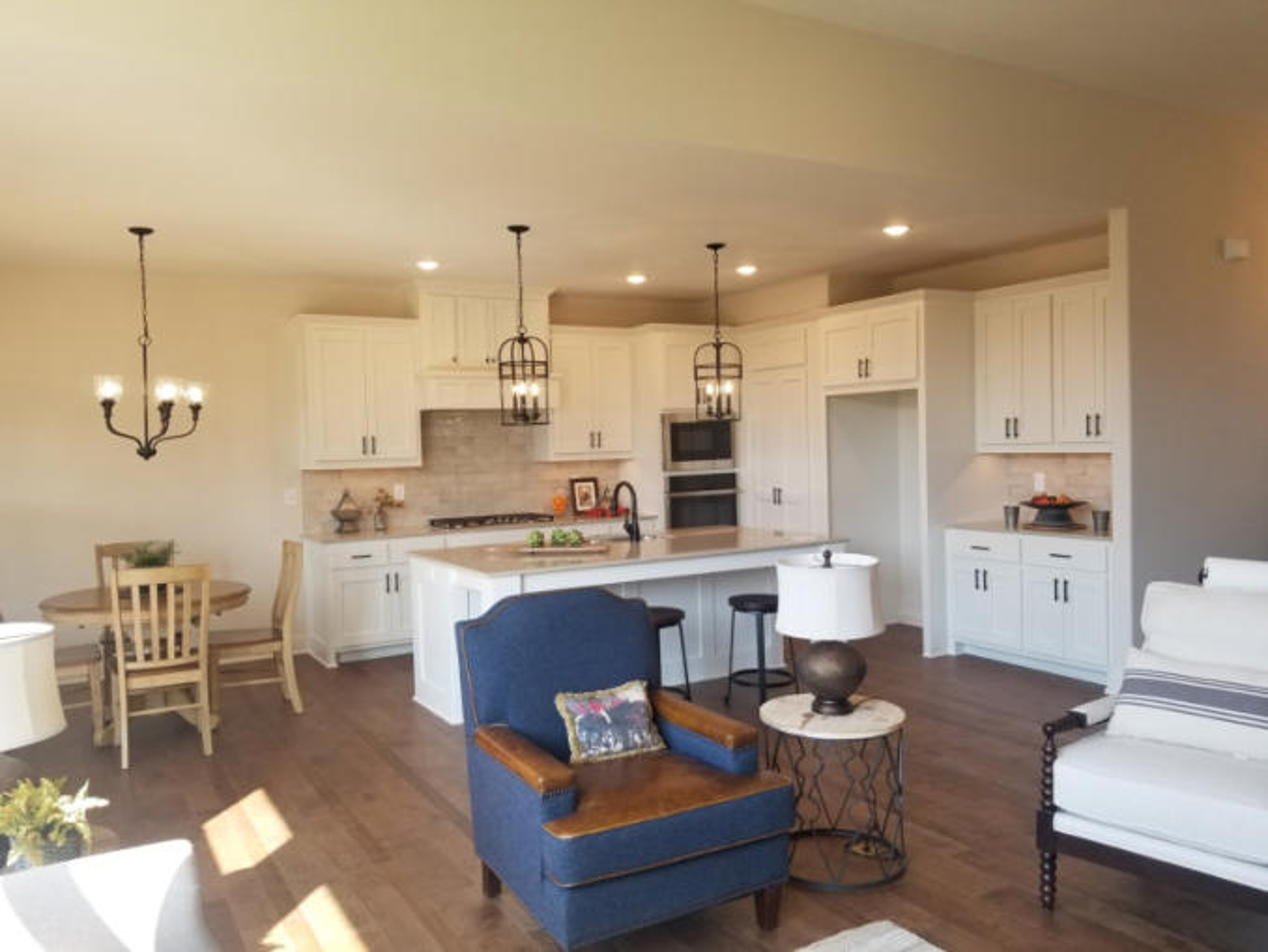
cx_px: 634
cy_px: 476
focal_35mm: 26
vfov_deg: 53.1
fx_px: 953
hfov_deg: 67.3
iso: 64
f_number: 1.7
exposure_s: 1/120
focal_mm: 4.3
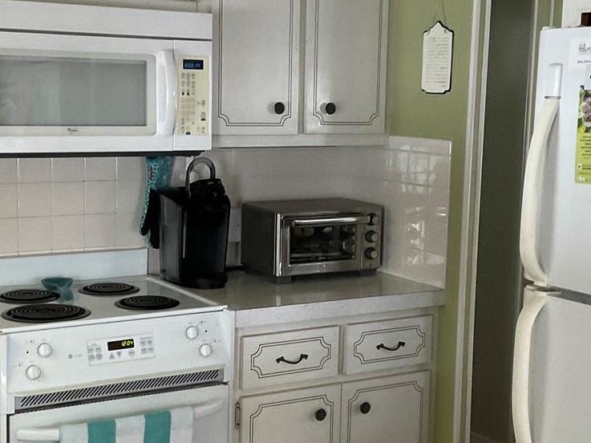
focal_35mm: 63
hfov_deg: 30.7
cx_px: 283
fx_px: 1075
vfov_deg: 23.3
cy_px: 232
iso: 200
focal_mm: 3
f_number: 1.8
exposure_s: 1/60
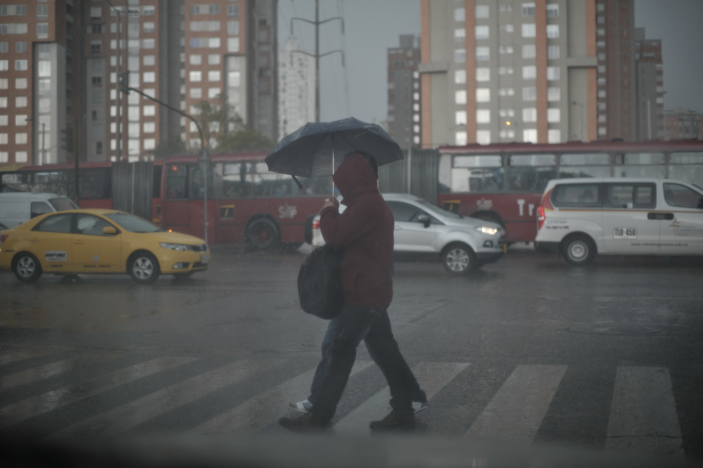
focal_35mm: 50
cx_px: 352
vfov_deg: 27.0
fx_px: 976
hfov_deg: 39.6
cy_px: 234
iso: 500
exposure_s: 1/500
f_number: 1.8
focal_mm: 50
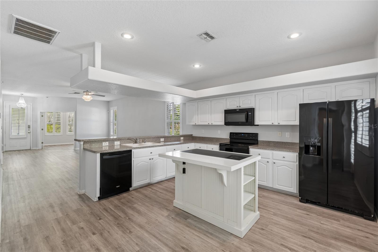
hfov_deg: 100.4
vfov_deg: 77.3
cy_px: 126
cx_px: 189
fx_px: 157
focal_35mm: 15
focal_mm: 10
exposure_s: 1/4
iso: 100
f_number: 7.1
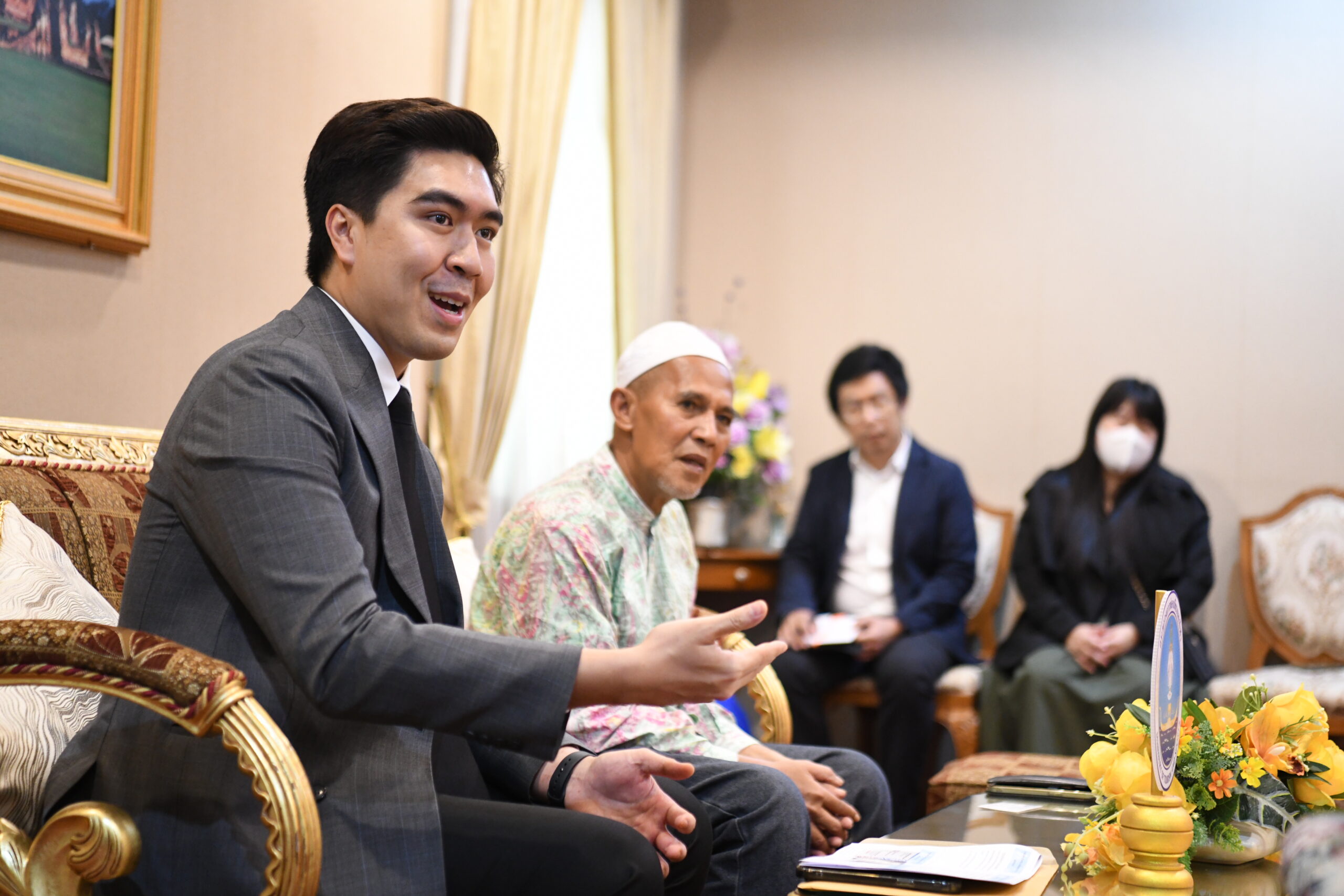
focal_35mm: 70
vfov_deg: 19.5
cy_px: 448
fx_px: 2613
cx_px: 672
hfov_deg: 28.8
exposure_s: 1/100
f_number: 2.8
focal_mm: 70
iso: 3200
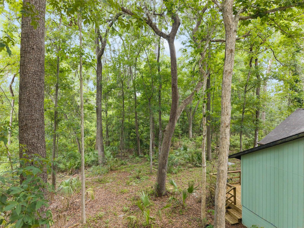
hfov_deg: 71.6
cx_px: 152
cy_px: 114
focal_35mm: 24
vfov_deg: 56.8
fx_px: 211
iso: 100
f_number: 1.8
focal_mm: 8.67
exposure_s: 1/160
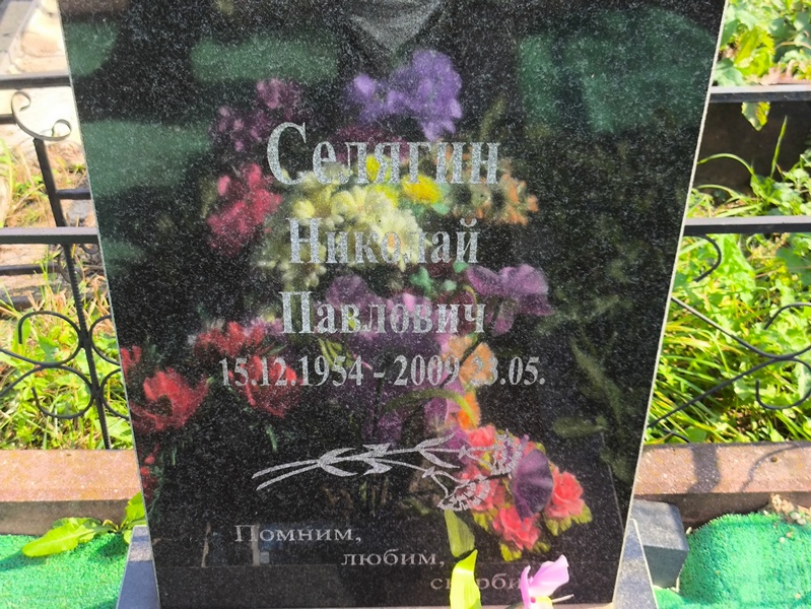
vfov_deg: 29.1
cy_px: 304
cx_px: 406
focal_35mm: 50
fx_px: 1172
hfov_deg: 38.2
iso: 50
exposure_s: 1/377
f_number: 1.7
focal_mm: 4.71
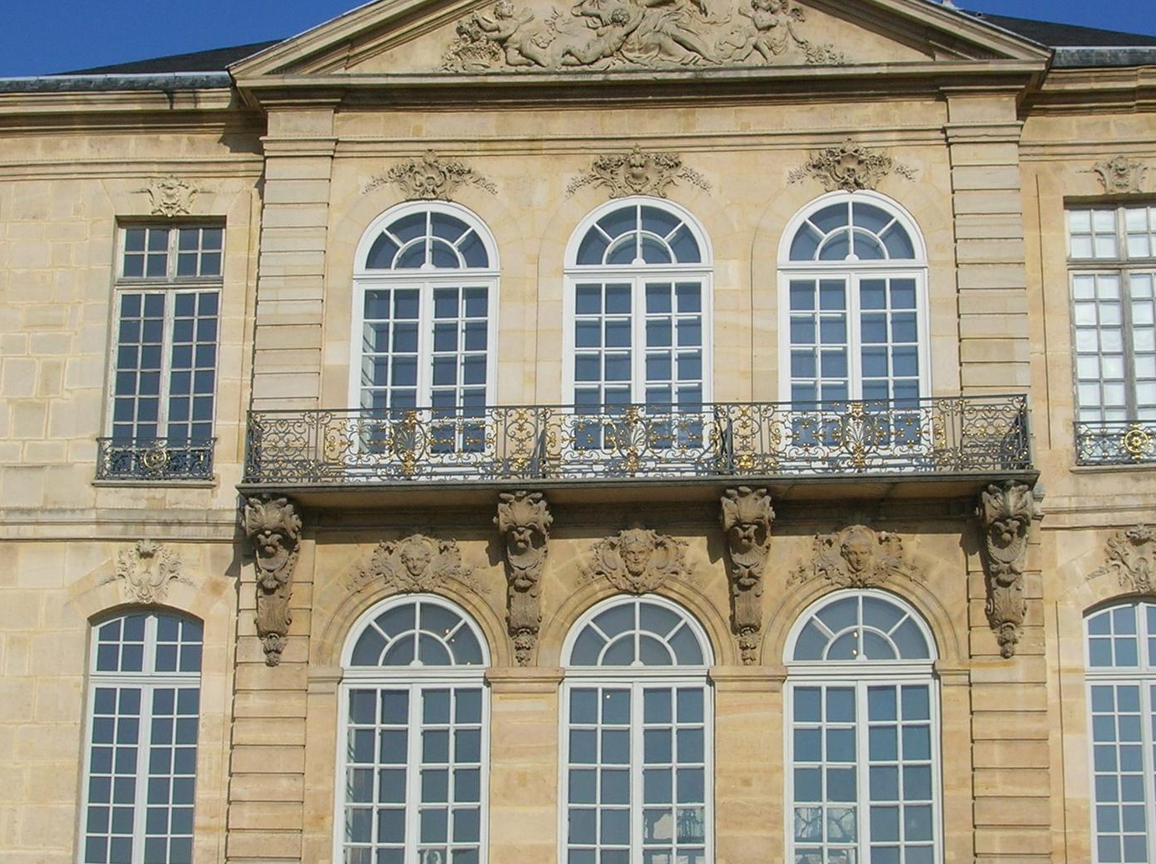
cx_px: 621
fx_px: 2135
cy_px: 476
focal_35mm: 64
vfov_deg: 22.9
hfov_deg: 30.3
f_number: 5.4
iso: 50
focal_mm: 7.7
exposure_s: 1/728
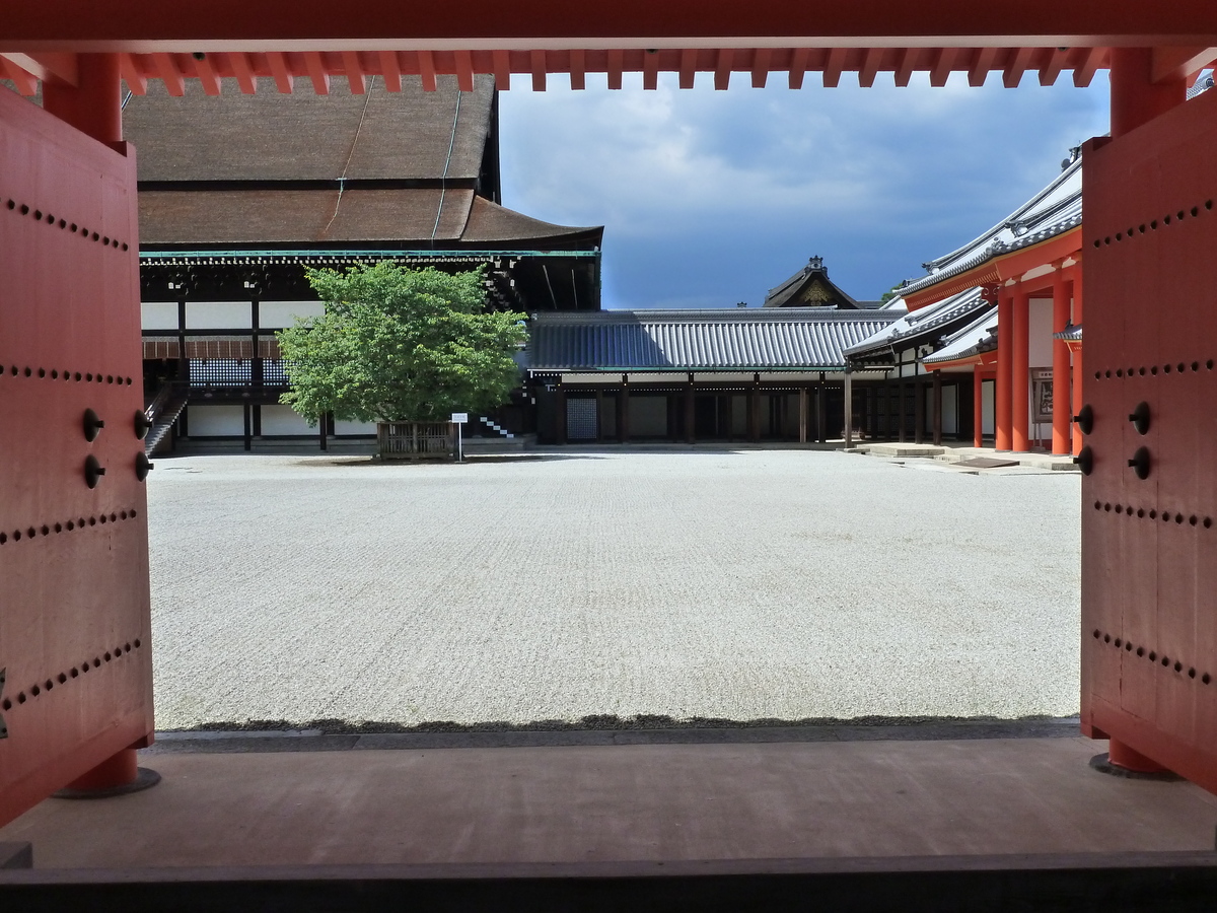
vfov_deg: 34.3
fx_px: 1477
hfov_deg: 44.8
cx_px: 608
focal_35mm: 42
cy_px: 456
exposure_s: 1/500
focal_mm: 6.9
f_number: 5
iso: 200
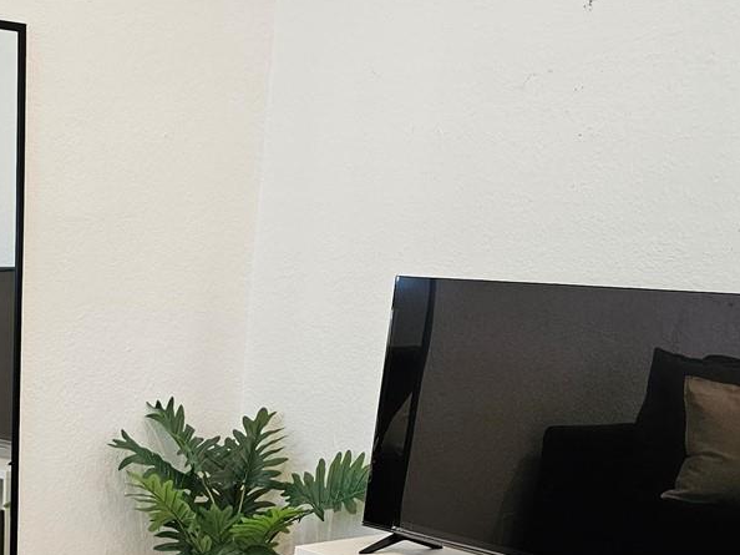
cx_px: -35
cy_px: 681
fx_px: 1325
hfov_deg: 28.8
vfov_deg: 21.8
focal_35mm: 62
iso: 320
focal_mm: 6.3
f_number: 1.7
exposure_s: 1/120
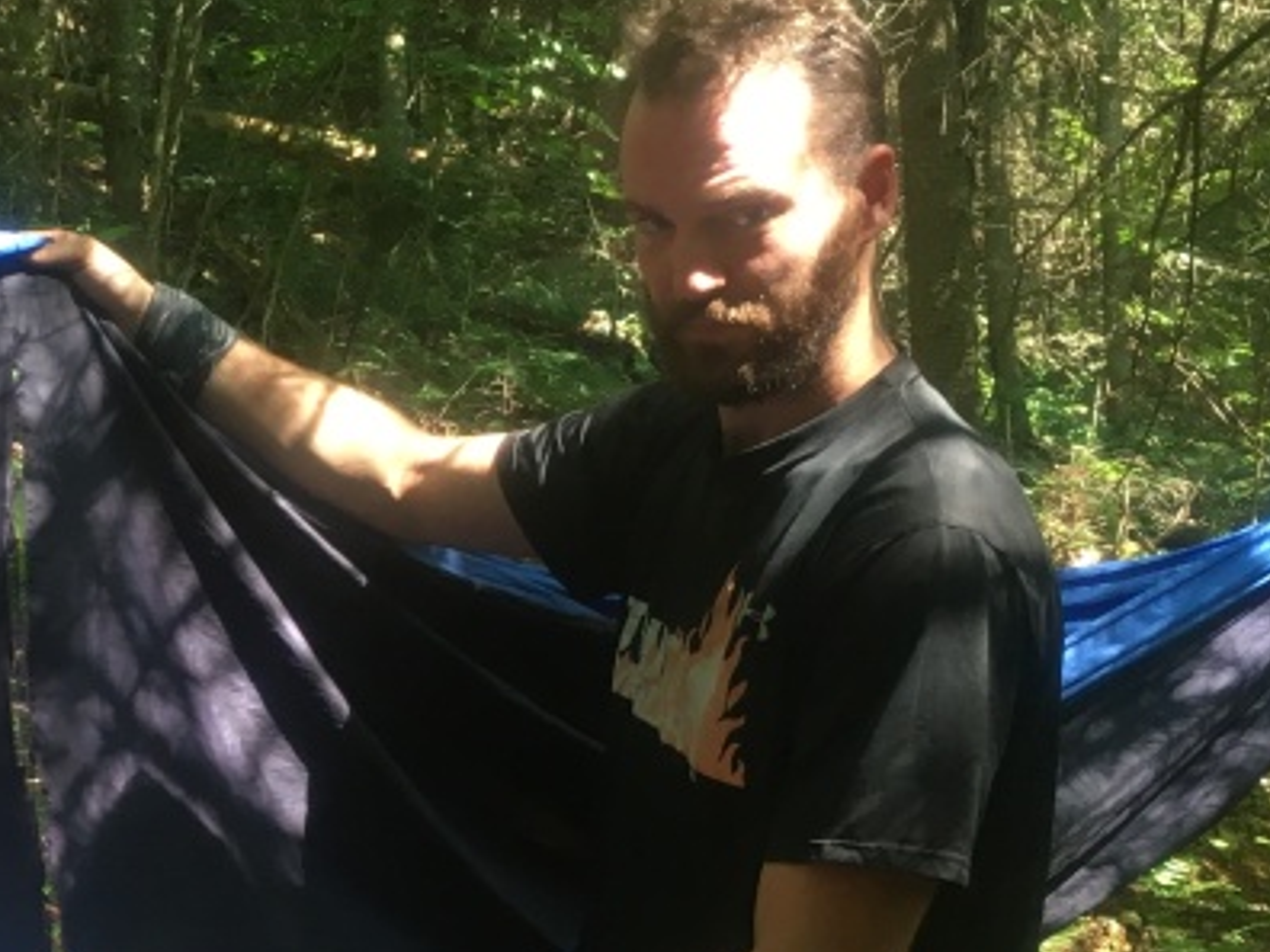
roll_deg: +2.9
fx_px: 2752
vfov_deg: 19.5
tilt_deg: +1.8
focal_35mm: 75
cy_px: 740
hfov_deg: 25.0
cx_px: 61
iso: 32
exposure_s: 1/30
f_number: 2.2
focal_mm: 4.15
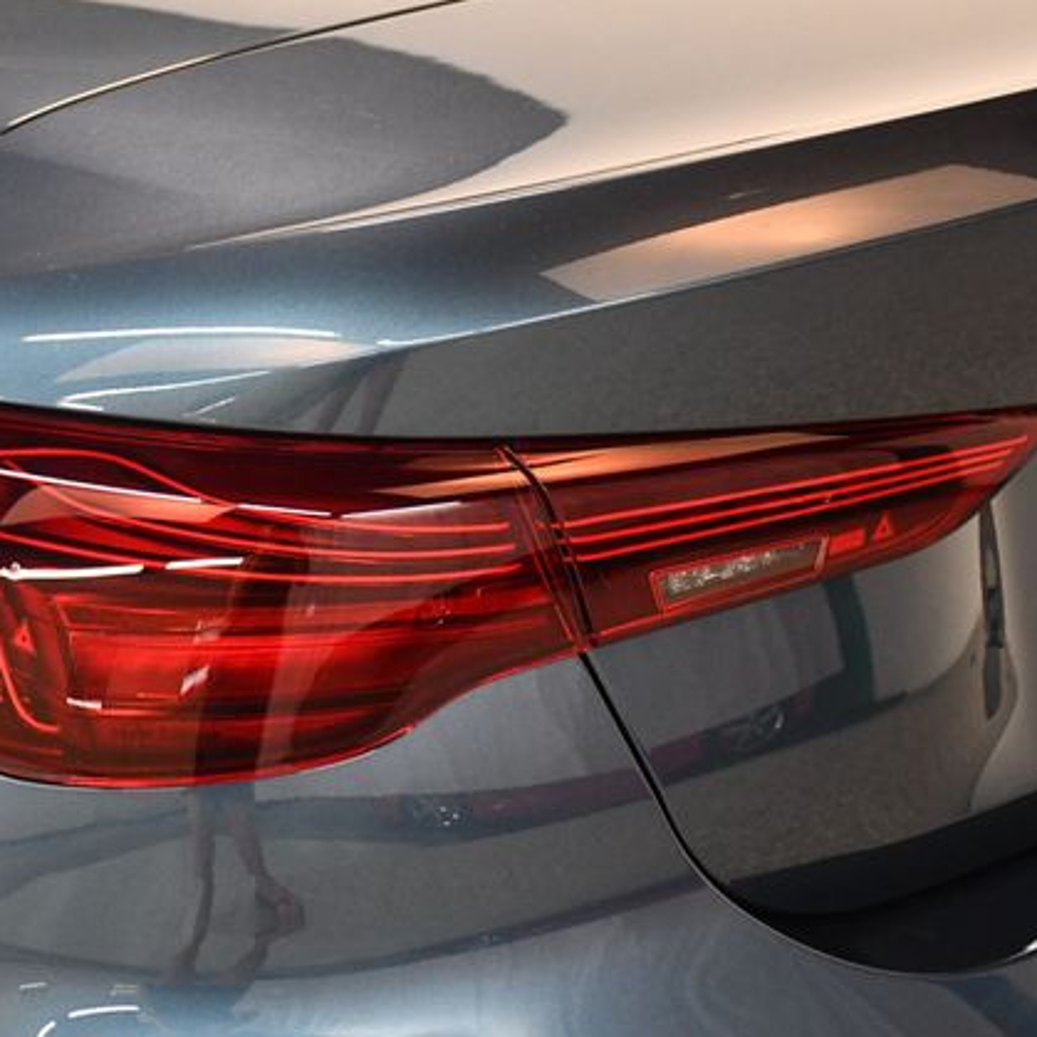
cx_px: 295
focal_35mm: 74
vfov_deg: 23.4
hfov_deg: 23.2
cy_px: 522
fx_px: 2508
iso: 3200
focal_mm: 38
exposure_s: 1/80
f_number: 4.2
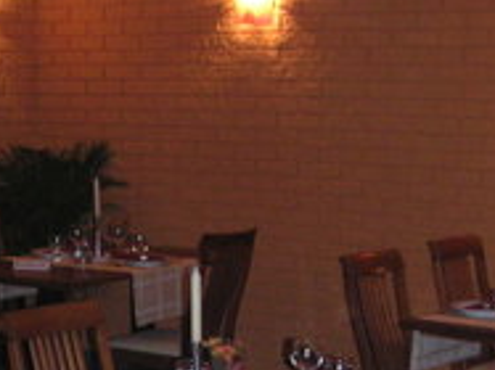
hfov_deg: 19.4
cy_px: 428
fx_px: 1443
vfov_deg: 14.2
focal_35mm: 101
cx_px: 159
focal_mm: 5.7
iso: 200
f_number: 2.9
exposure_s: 1/45
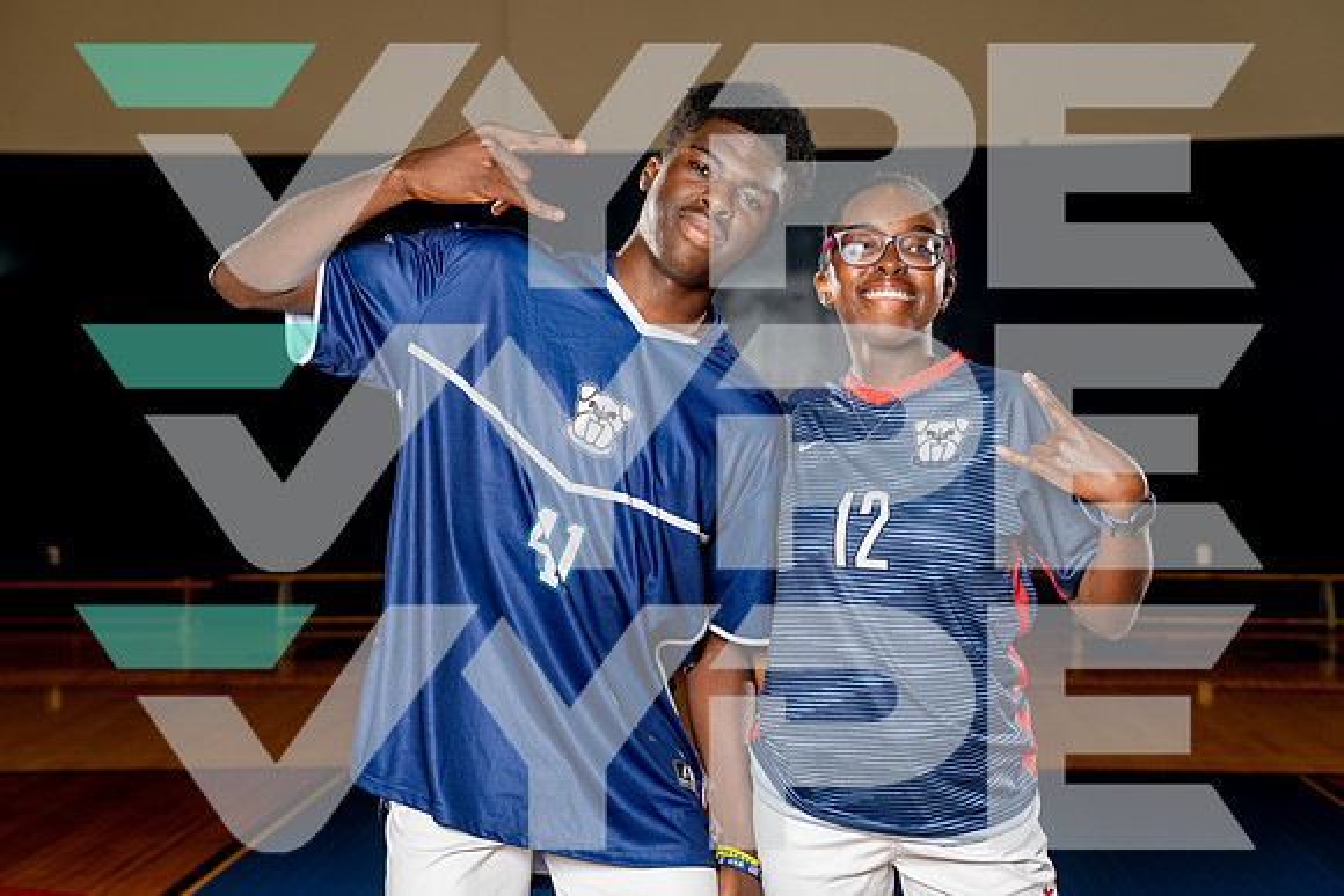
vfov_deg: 24.5
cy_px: 448
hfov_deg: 36.0
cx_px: 672
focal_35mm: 55
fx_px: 2067
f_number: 4
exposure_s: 1/250
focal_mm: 53
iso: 100
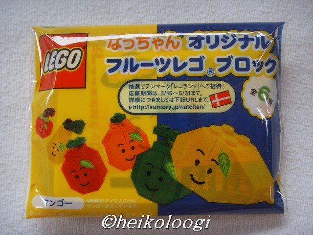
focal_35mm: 39
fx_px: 353
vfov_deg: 36.8
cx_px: 156
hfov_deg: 47.9
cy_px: 118
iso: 100
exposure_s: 1/60
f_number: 3.5
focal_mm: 6.6
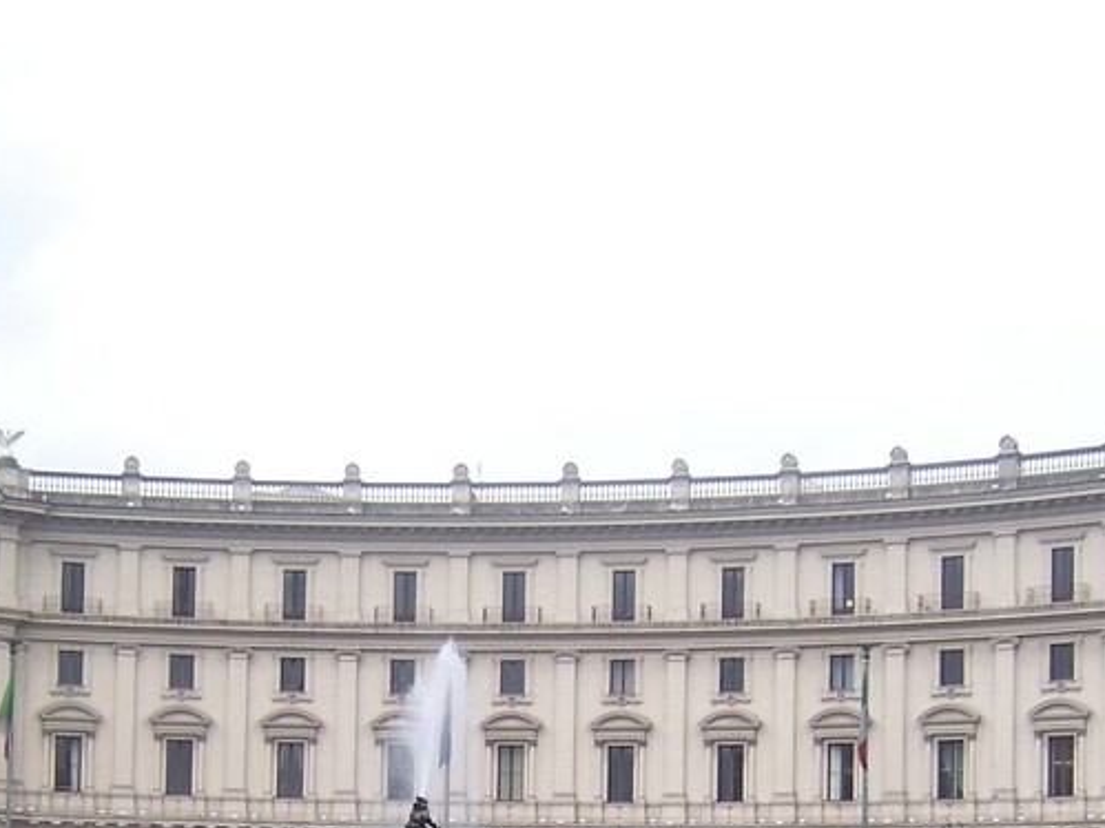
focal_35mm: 77
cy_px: 857
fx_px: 2457
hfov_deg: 25.3
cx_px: 409
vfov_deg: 18.6
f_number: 2.8
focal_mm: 6.2
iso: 80
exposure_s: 1/640
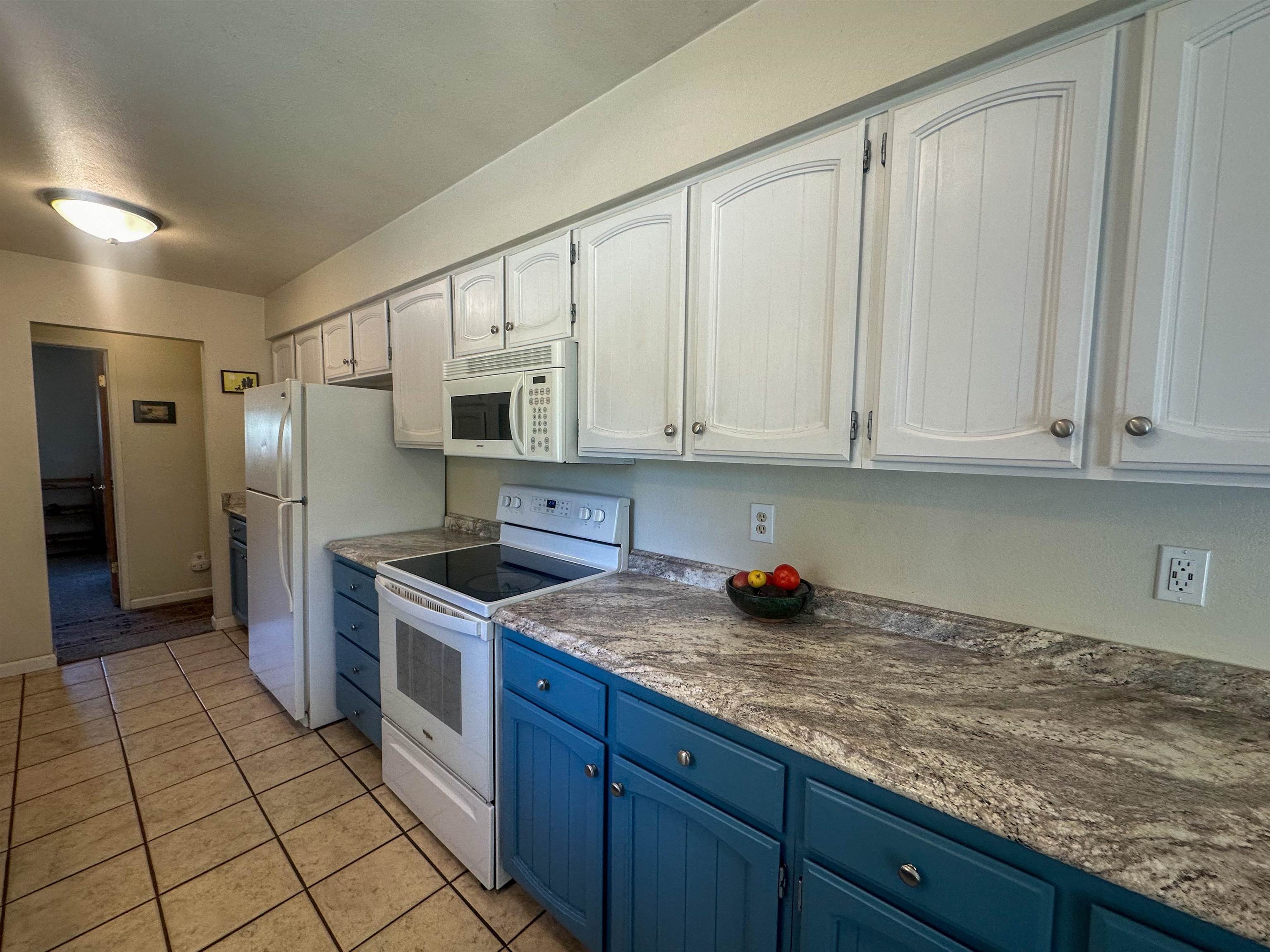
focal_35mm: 14
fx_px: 514
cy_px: 476
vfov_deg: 85.7
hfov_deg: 102.1
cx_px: 635
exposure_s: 1/120
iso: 125
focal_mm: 2.22
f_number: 2.2
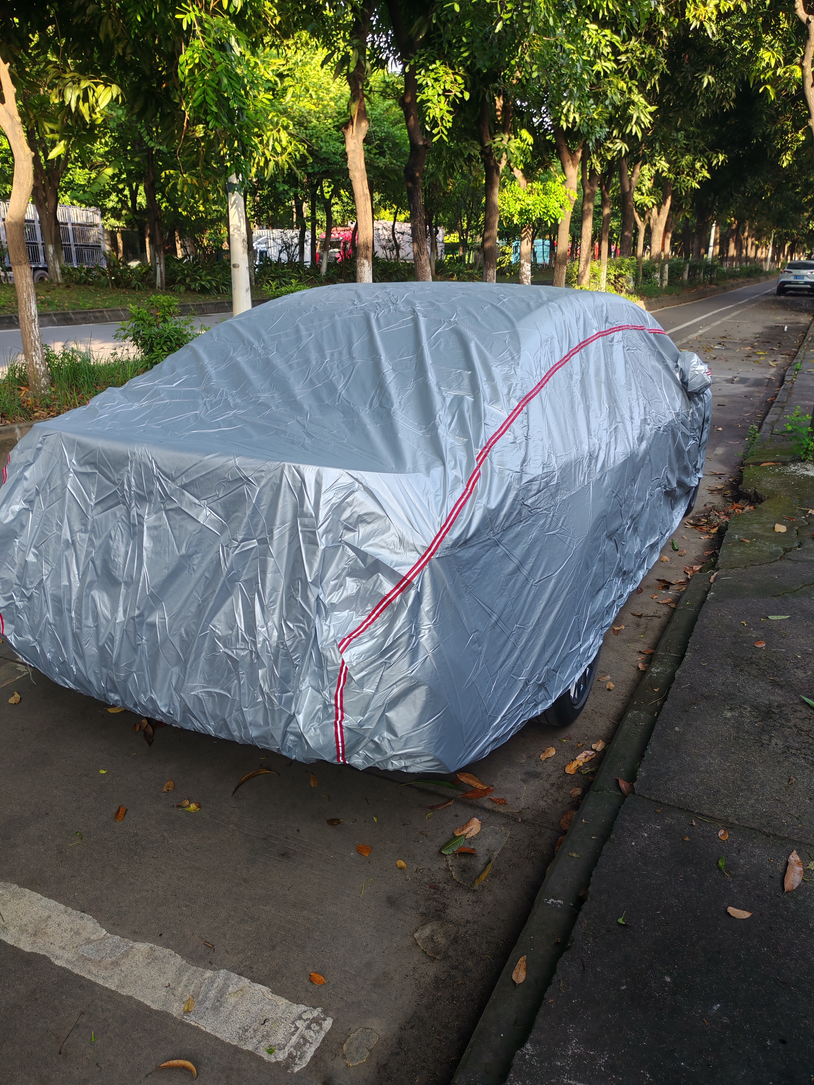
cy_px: 542
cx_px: 407
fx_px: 847
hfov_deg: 51.4
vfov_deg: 65.3
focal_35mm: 27
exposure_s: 1/100
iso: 50
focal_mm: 5.52
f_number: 1.95
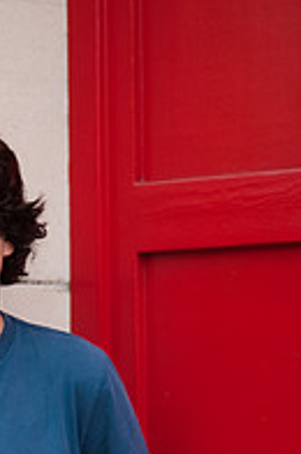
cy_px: 431
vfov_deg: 10.5
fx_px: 2454
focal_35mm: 195
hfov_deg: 7.0
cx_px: -29
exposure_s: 1/250
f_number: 2
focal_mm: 85
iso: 200
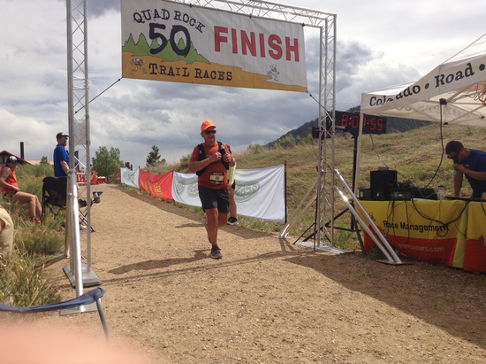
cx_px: 243
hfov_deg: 55.4
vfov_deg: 42.9
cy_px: 182
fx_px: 463
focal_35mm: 33
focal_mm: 3.3
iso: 25
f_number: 2.4
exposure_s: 1/2639
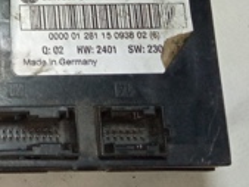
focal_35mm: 102
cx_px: -105
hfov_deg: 17.6
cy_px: -18
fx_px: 734
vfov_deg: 14.2
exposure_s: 1/33.3
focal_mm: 3.79
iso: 197
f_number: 2.2
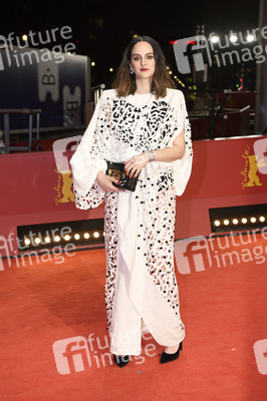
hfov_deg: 28.0
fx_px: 535
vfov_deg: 41.1
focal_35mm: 48
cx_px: 134
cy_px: 200
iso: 1000
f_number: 4
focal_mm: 48
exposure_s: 1/400
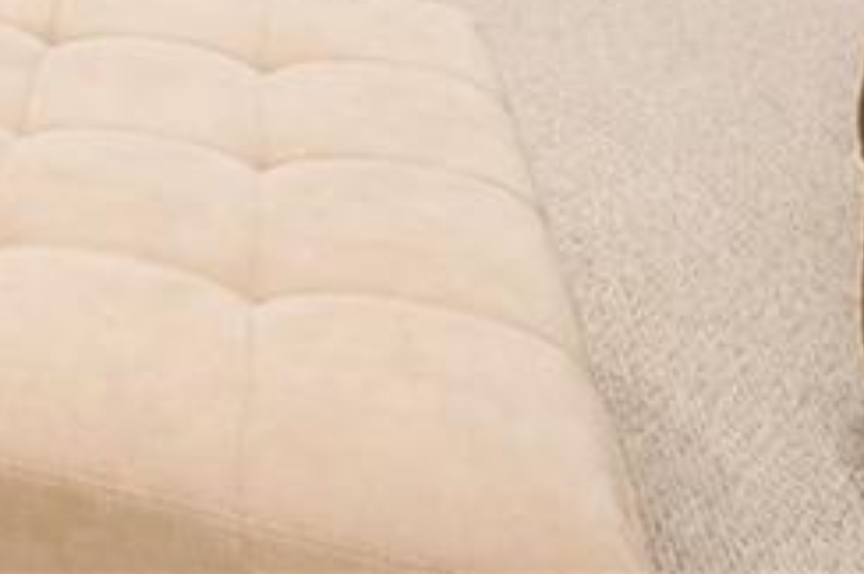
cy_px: -631
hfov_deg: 26.5
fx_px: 1510
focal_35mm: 63
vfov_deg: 15.9
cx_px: -290
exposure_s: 1/60
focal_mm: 10
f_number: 8
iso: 1600
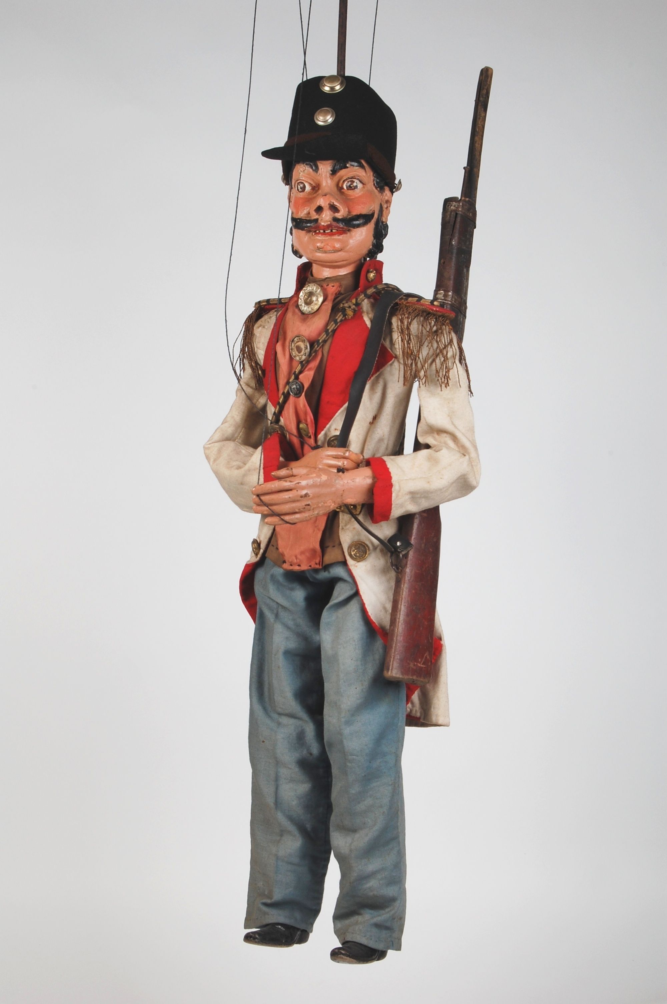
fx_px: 2297
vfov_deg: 24.6
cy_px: 502
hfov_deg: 16.5
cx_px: 334
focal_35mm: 82
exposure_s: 1/160
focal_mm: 55
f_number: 16
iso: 200
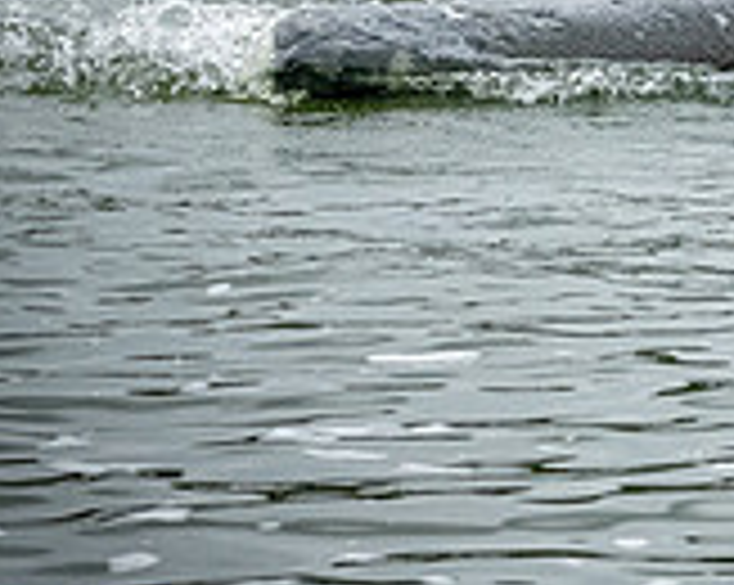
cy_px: -72
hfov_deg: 3.0
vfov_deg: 2.4
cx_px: 1252
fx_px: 13908
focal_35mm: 641
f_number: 9
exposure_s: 1/2500
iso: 3200
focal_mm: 165
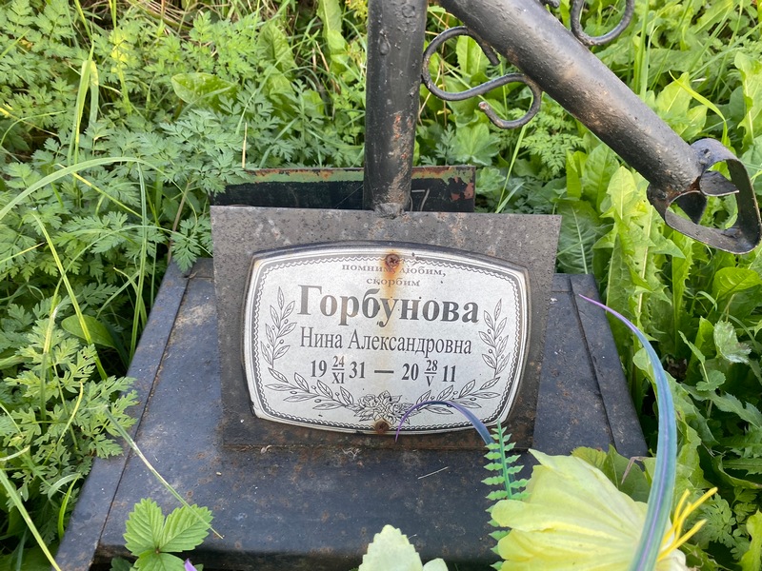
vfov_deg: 53.1
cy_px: 286
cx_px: 381
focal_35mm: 26
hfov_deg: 67.3
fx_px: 572
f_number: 1.8
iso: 40
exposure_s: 1/122
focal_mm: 4.25
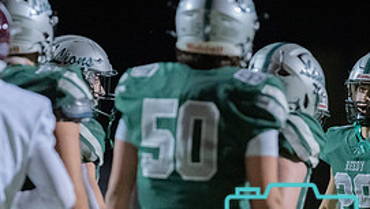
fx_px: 5352
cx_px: 347
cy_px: 242
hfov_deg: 4.0
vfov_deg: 2.2
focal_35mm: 545
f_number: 2.8
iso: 10000
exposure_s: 1/1250
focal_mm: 200
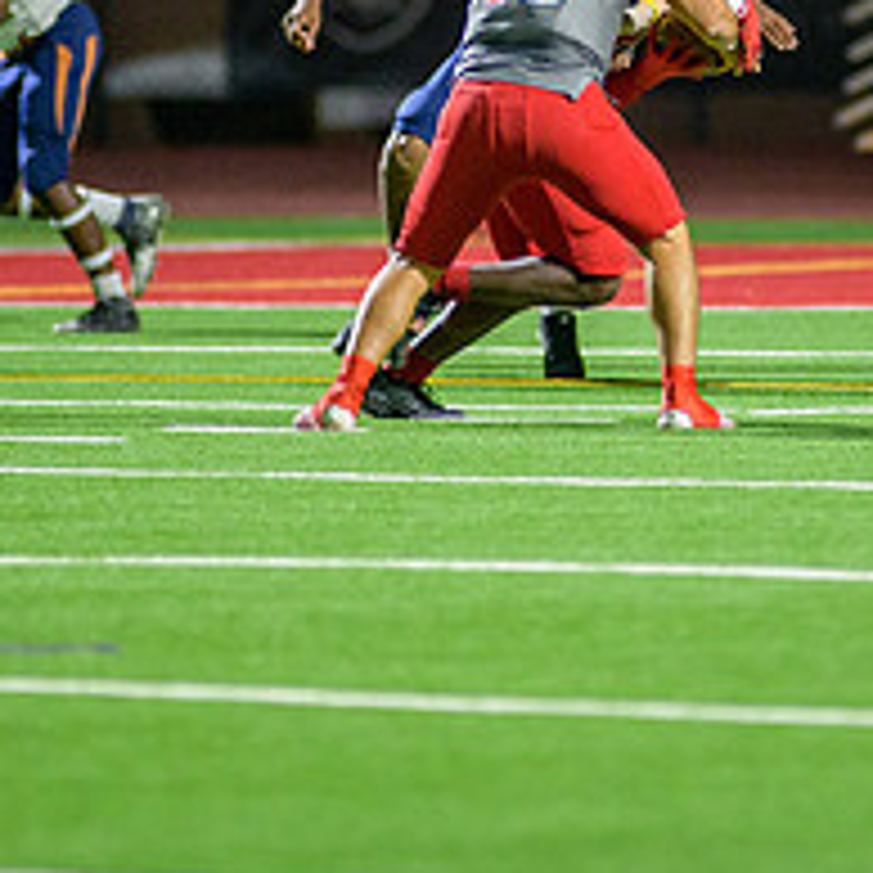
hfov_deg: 2.3
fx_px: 21742
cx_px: 531
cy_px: 29
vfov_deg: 2.3
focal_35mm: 762
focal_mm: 300
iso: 2000
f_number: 2.8
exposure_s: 1/500
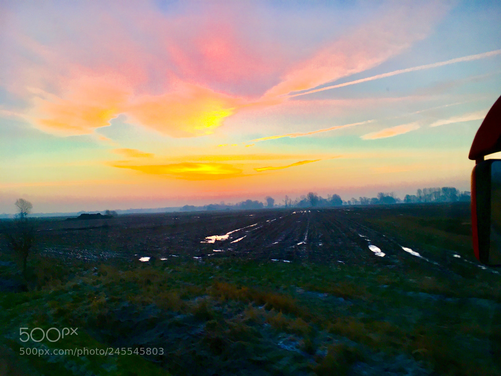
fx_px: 420
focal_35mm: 29
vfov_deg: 48.2
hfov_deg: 61.7
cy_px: 188
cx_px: 250
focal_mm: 4.15
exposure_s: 1/33
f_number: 2.2
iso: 25
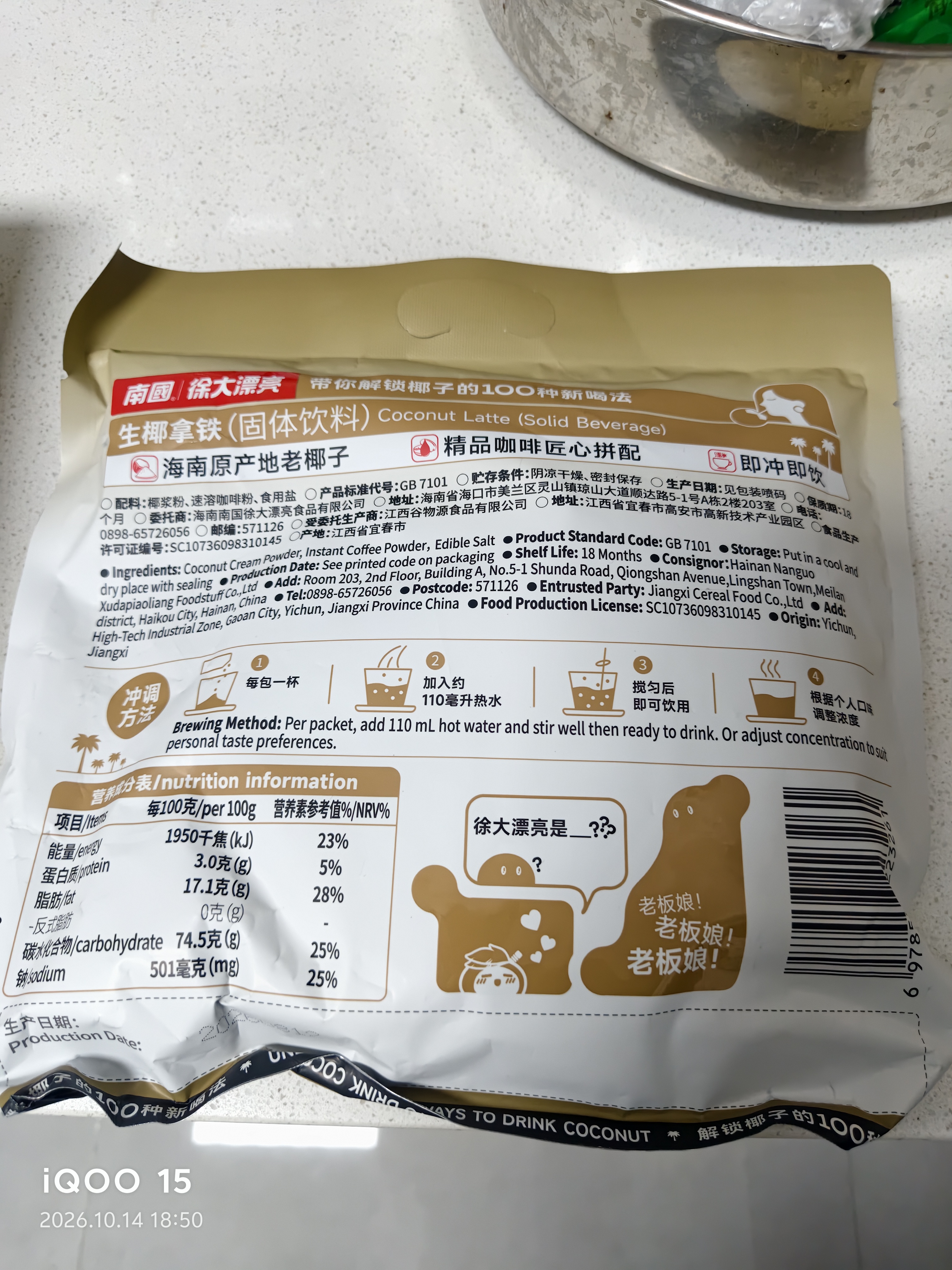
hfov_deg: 58.9
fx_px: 843
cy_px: 635
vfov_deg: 73.9
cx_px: 476
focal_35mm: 23
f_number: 1.88
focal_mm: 5.56
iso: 999
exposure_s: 1/100
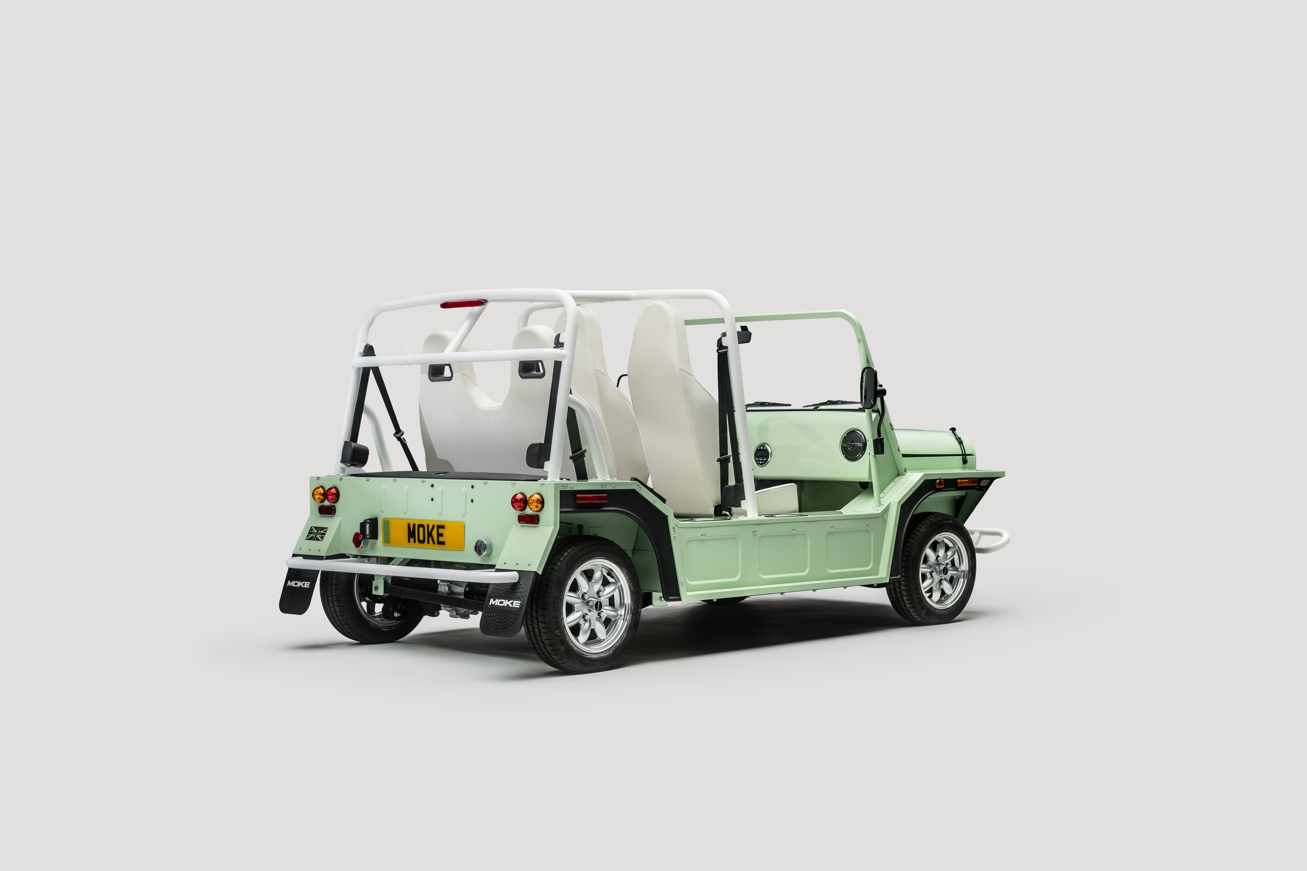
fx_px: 1815
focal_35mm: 50
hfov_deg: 39.6
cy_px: 436
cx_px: 654
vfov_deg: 27.0
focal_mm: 50
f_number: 5.6
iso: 100
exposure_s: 1/3
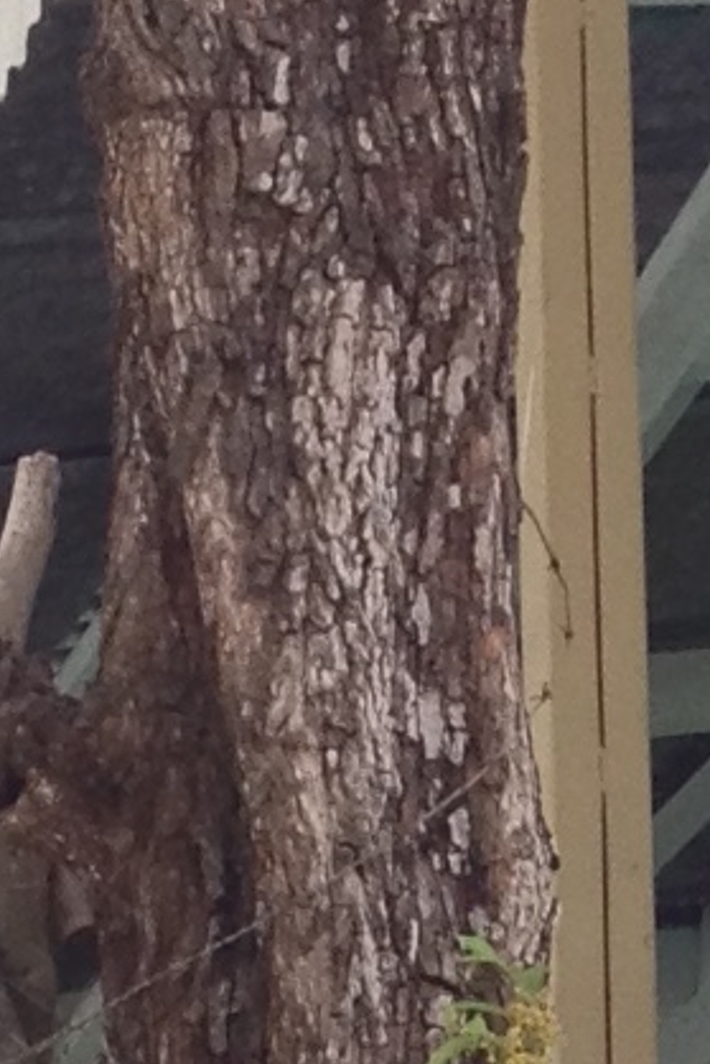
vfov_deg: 7.1
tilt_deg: +15.7
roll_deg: +2.2
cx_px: 919
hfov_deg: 4.8
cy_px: 1881
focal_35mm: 284
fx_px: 8394
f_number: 2.4
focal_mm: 4.28
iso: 50
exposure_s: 1/222
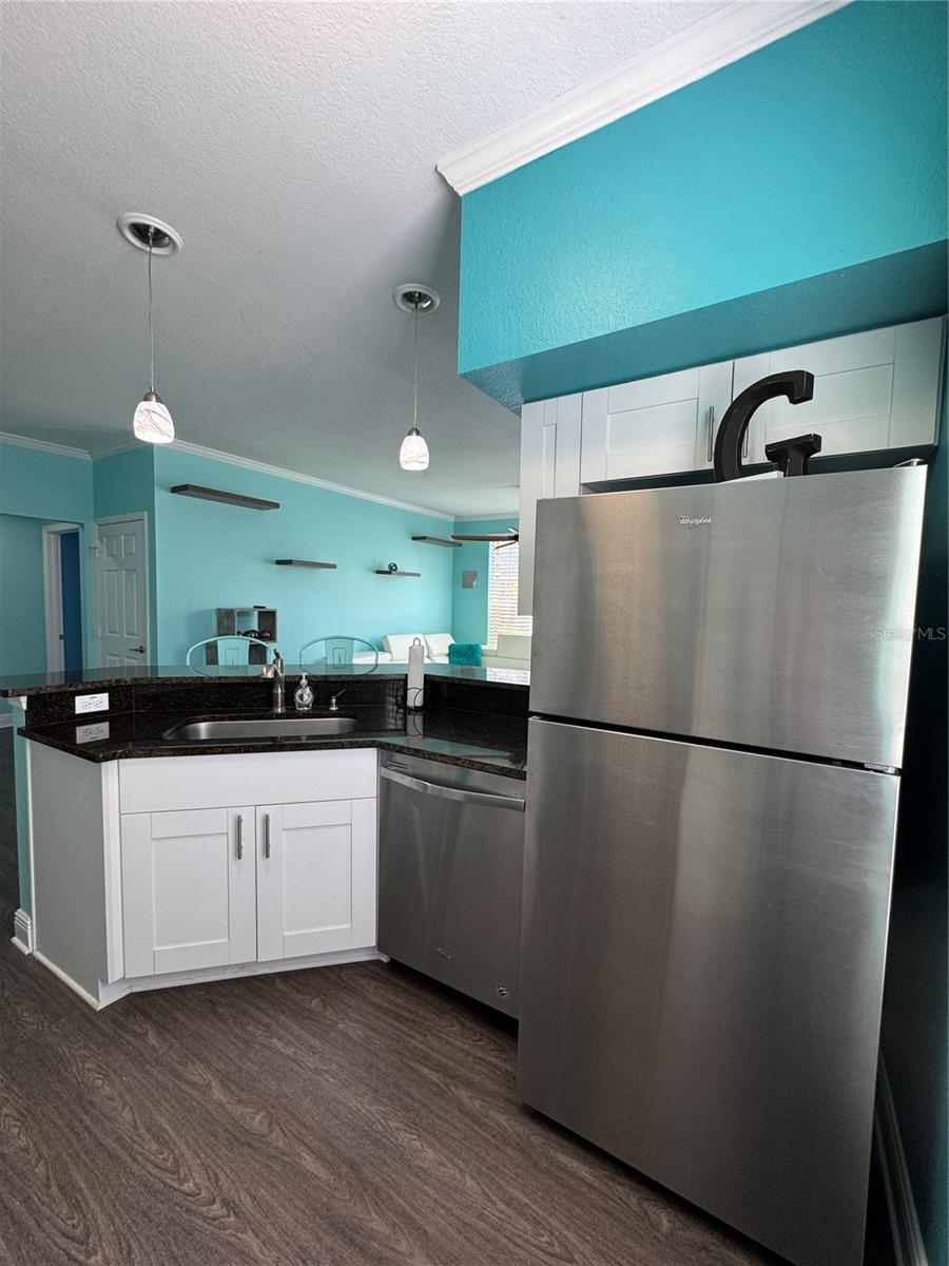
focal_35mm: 14
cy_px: 633
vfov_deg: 102.1
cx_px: 474
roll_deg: -0.5
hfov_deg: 85.7
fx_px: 512
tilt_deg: -3.2
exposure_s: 1/120
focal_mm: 2.22
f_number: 2.2
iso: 125
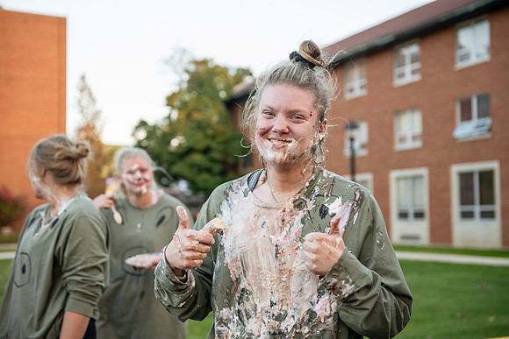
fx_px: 792
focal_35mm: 56
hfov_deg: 35.6
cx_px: 254
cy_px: 170
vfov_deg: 24.2
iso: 800
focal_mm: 56
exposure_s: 1/400
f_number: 3.2
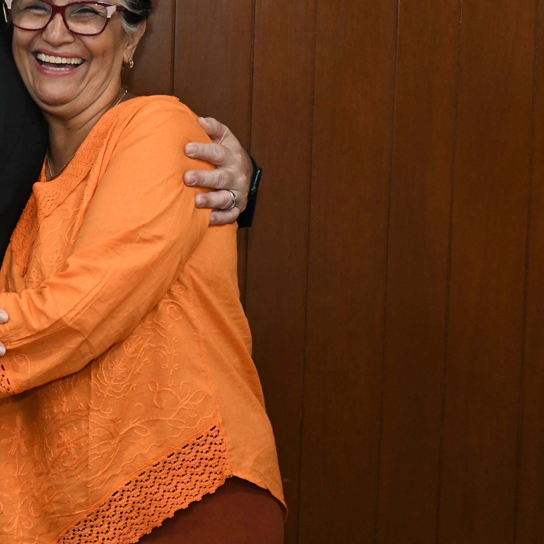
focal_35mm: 111
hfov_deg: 15.3
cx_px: -47
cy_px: 135
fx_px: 1974
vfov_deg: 15.6
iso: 2500
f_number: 4.2
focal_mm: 38
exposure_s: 1/125
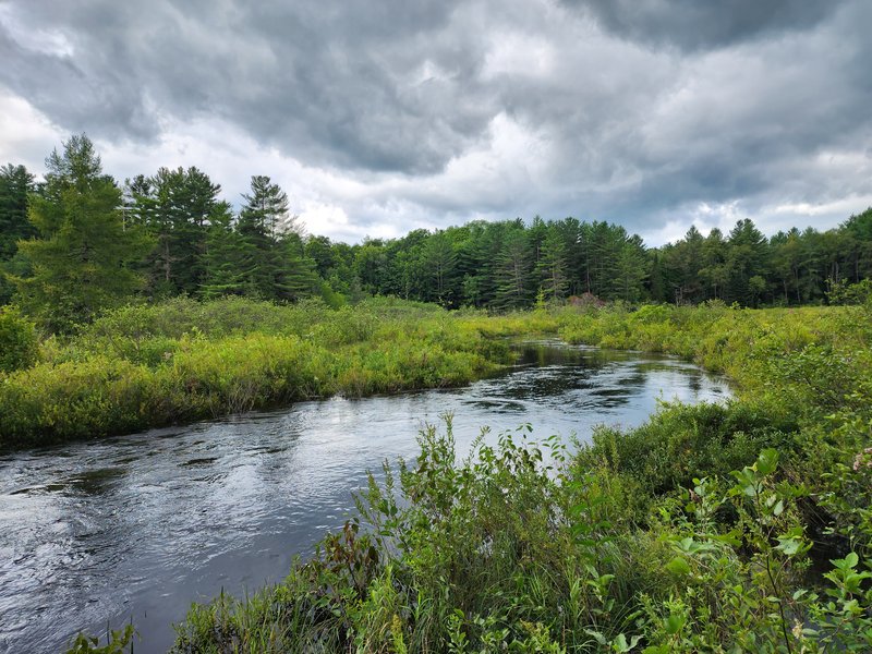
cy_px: 327
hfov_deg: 73.9
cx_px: 436
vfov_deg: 58.9
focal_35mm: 23
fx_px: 579
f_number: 1.8
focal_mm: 6.4
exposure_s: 1/263
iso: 12
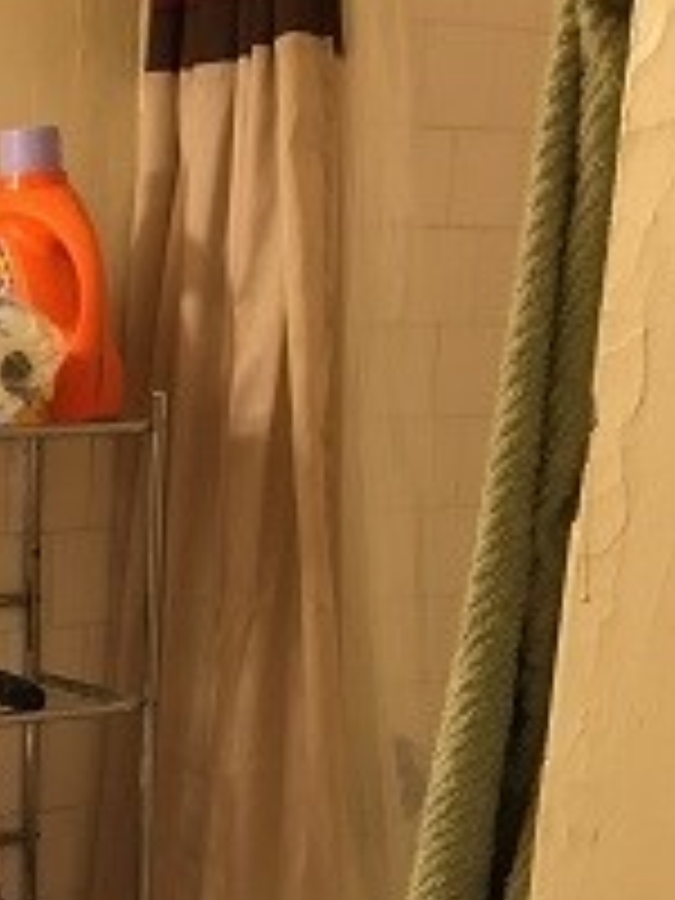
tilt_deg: -18.2
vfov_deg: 25.5
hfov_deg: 19.5
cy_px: 972
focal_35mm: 71
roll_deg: +0.3
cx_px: -130
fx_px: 1846
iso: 100
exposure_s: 1/30
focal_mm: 4.15
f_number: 2.2
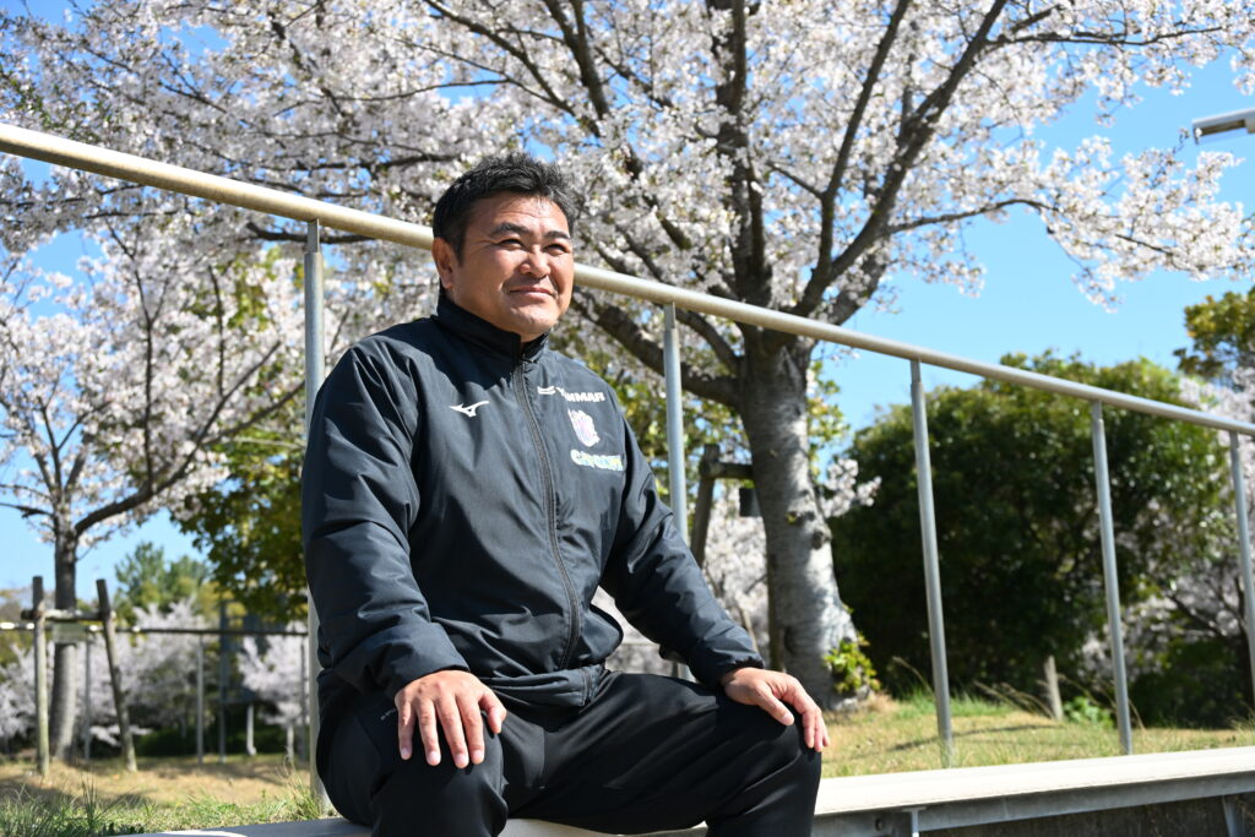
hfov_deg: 40.3
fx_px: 1708
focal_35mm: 49
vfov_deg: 27.5
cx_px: 628
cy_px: 418
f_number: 5.6
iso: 200
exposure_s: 1/640
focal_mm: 49
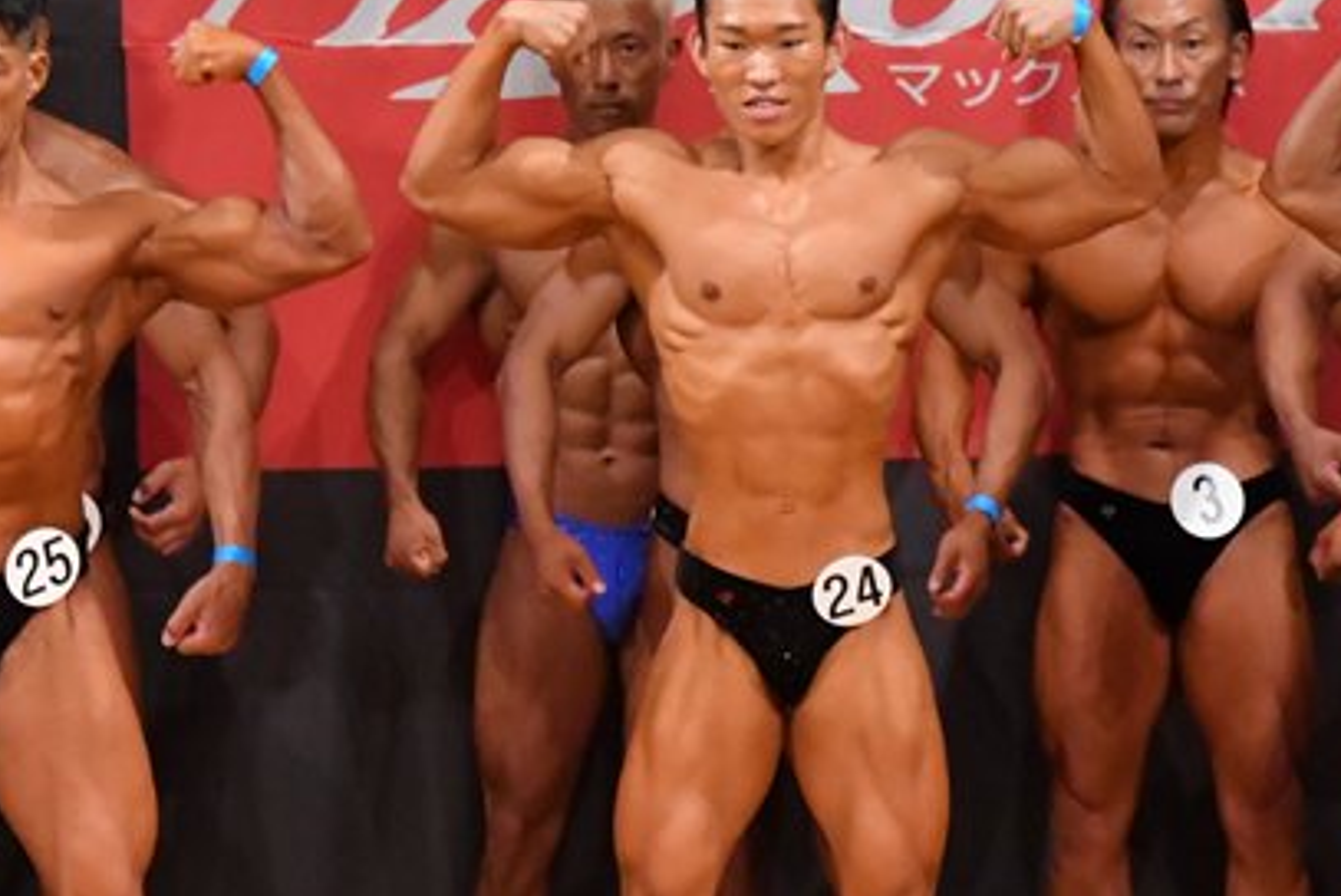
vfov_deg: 2.8
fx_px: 18079
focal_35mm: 485
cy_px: 731
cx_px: 934
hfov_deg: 4.2
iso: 9000
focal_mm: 170
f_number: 5.6
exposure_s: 1/400
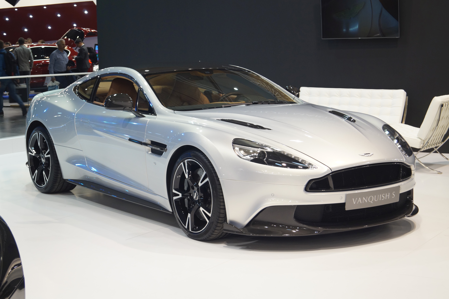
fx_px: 841
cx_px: 224
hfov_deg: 29.9
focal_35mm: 68
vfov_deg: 20.1
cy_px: 150
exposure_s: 1/40
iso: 400
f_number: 5.6
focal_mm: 45
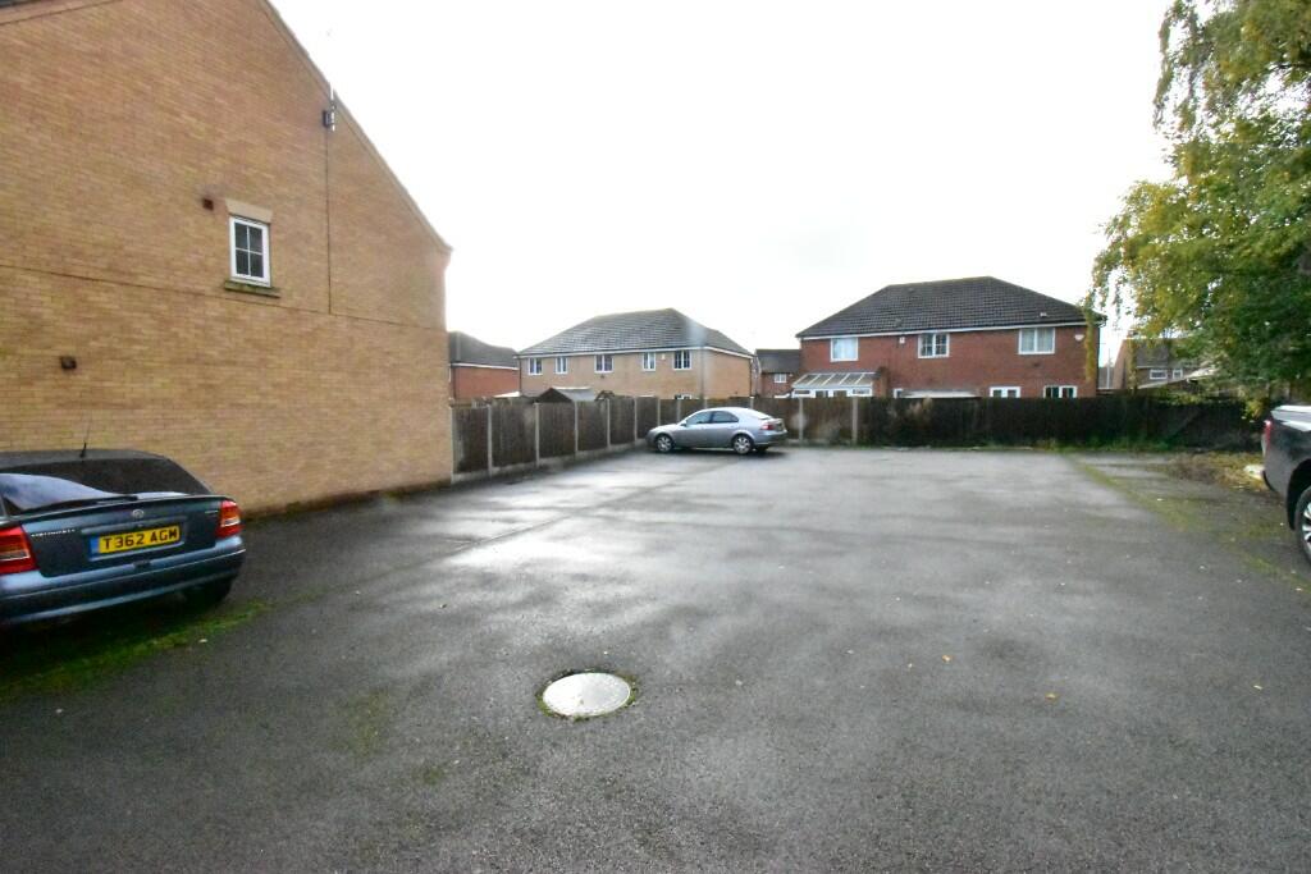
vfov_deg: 77.3
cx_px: 656
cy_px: 437
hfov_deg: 100.4
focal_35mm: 15
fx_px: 546
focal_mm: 10
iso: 25600
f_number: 22
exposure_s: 1/1000
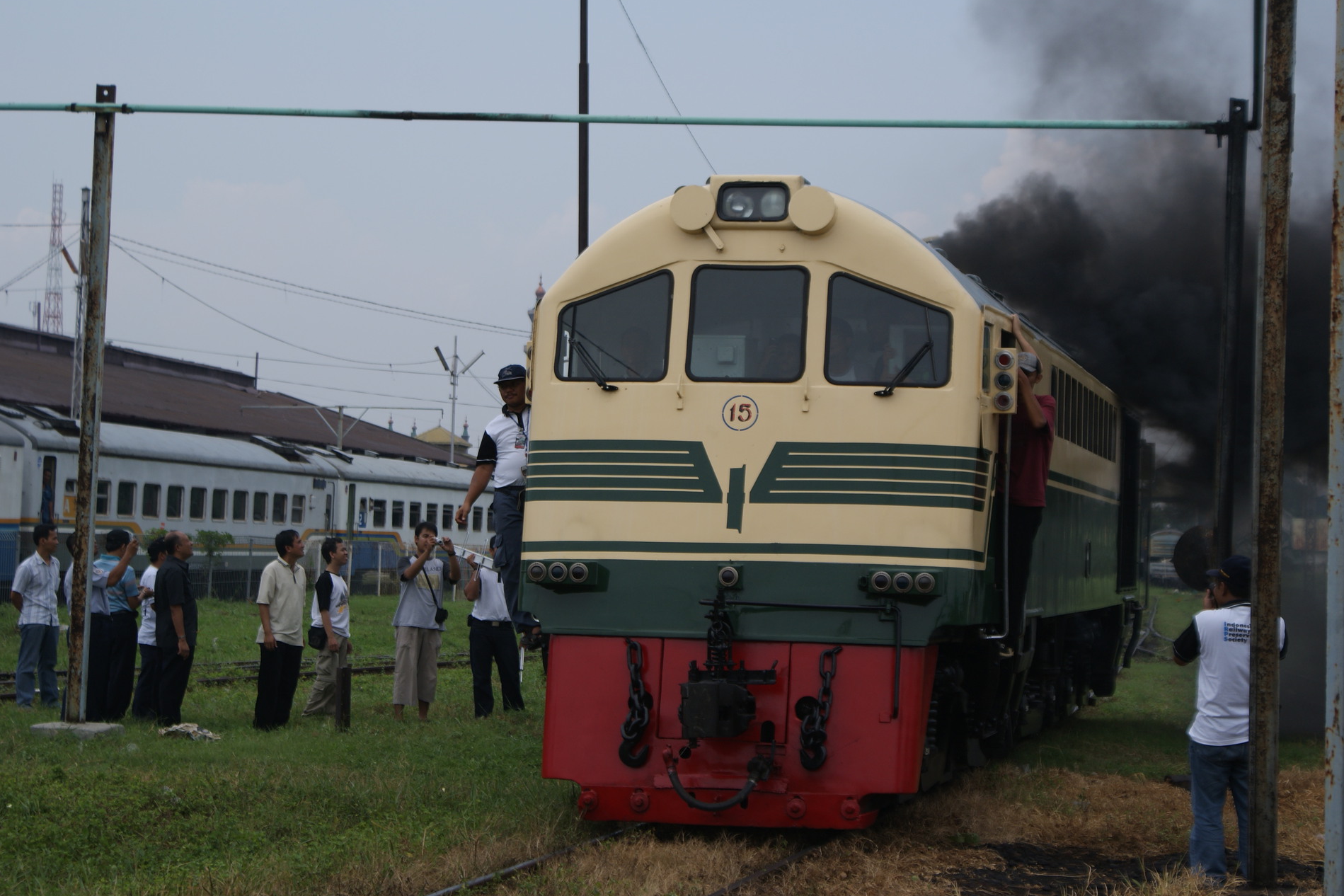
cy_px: 444
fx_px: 3117
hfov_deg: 24.3
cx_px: 674
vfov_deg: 16.4
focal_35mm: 84
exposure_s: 1/640
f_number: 5.6
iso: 100
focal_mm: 55
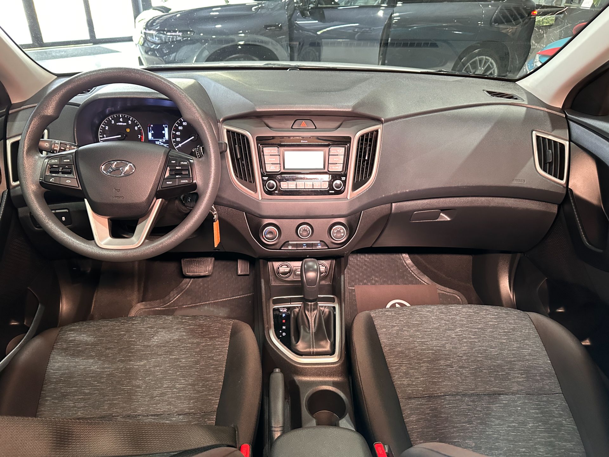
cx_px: 304
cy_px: 228
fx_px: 422
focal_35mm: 24
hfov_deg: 71.6
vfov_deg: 56.8
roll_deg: -1.7
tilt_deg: -30.2
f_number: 1.78
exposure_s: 1/60
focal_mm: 6.86
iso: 640
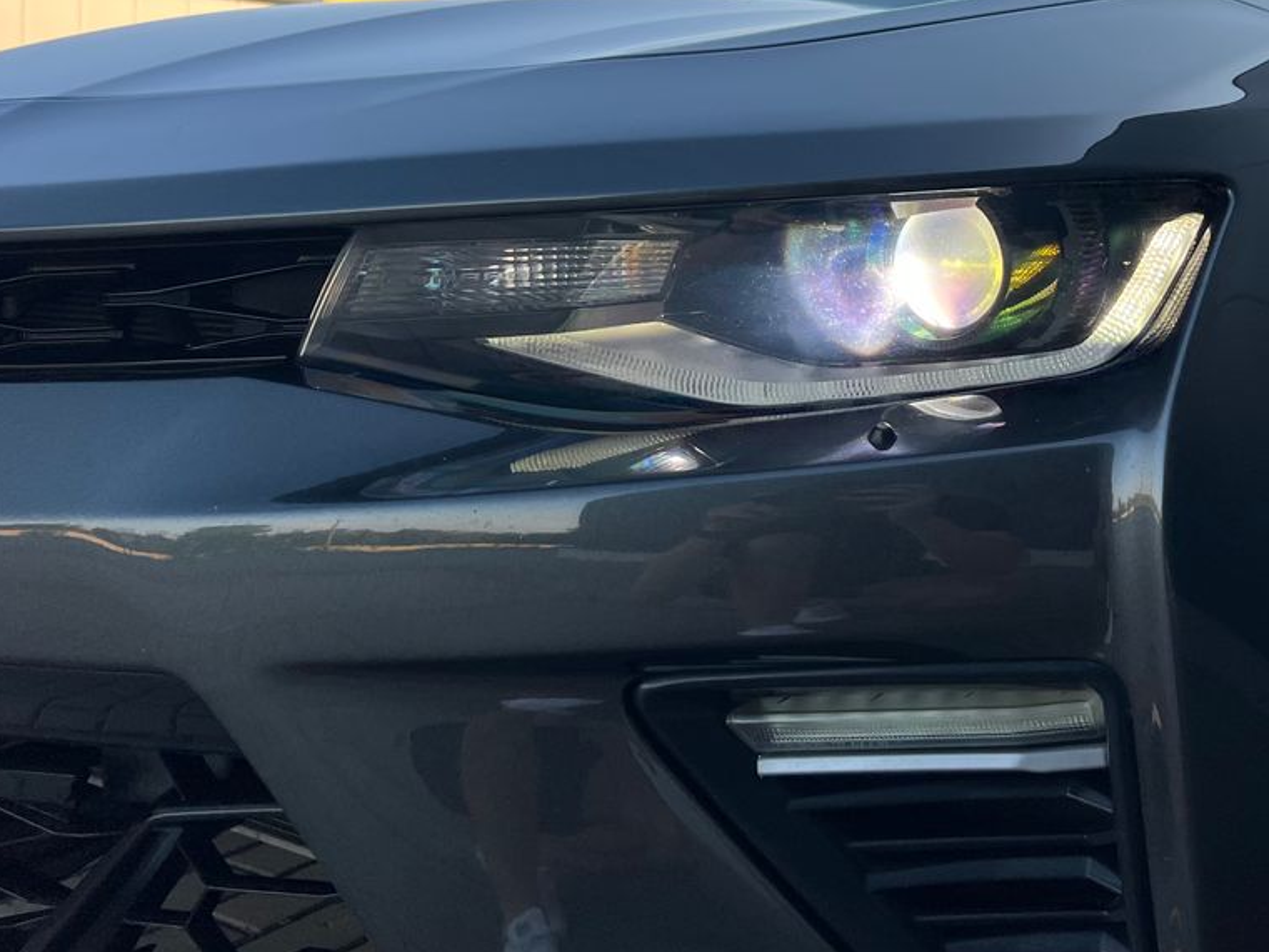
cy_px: 315
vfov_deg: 40.2
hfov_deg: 52.2
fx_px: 1283
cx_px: 764
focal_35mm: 35
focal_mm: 5.7
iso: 50
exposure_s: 1/473
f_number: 1.5
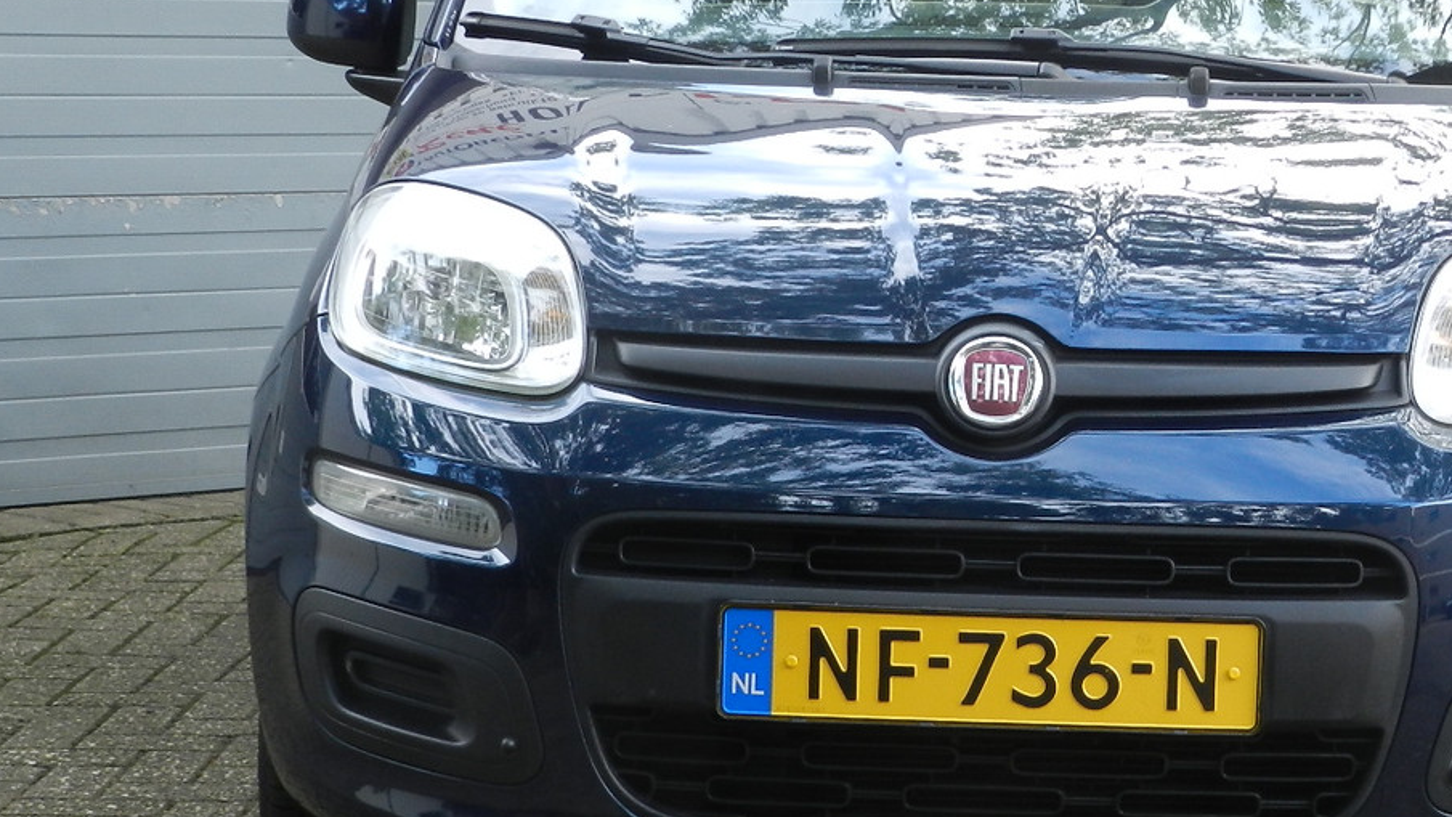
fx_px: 4004
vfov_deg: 11.6
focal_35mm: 104
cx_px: 1085
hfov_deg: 20.4
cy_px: 433
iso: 160
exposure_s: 1/40
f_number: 4.6
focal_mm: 10.7
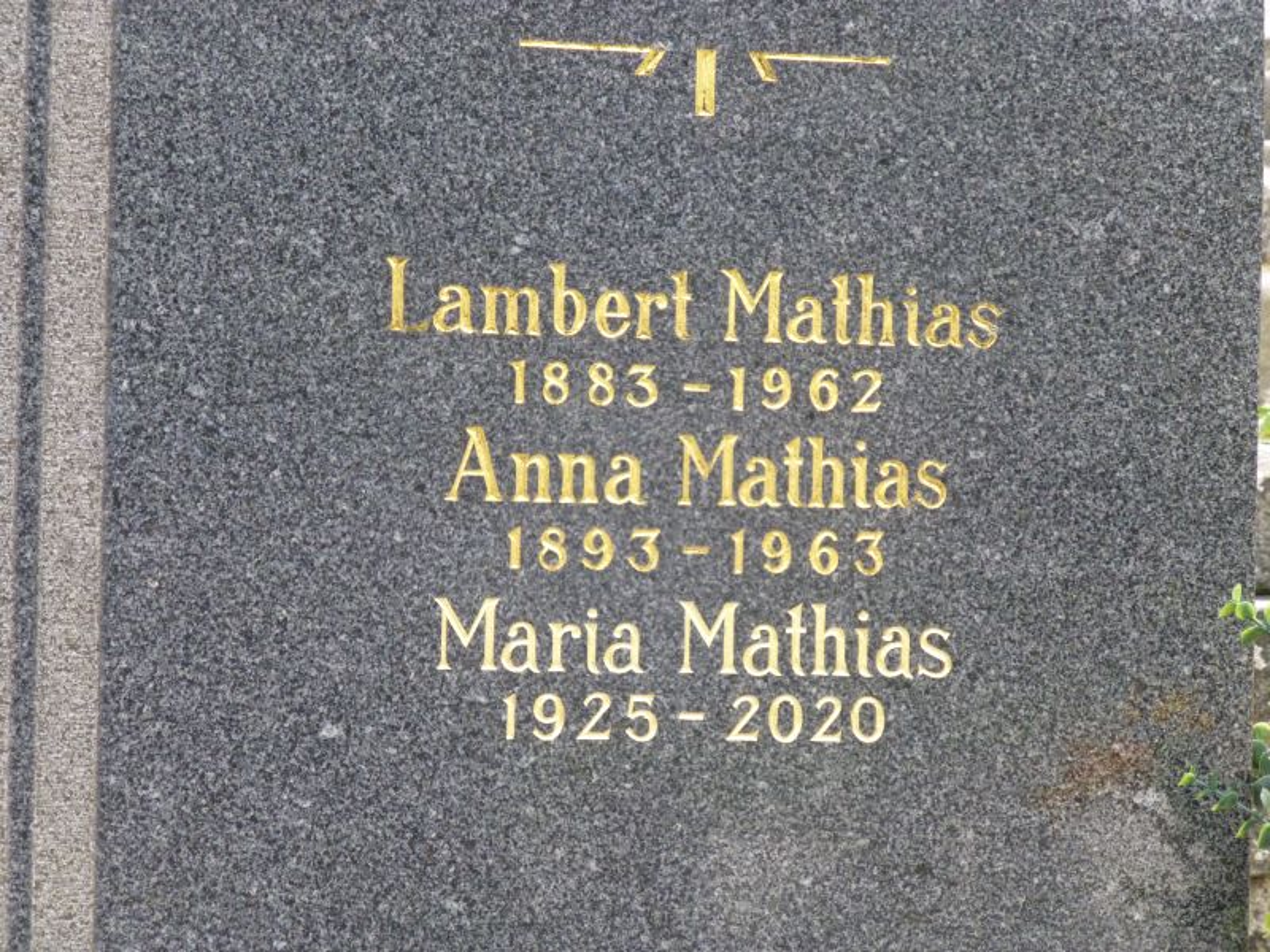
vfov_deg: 9.6
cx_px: 635
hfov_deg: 12.8
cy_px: 476
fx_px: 5650
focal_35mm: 154
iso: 400
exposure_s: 1/320
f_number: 5.4
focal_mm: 27.6
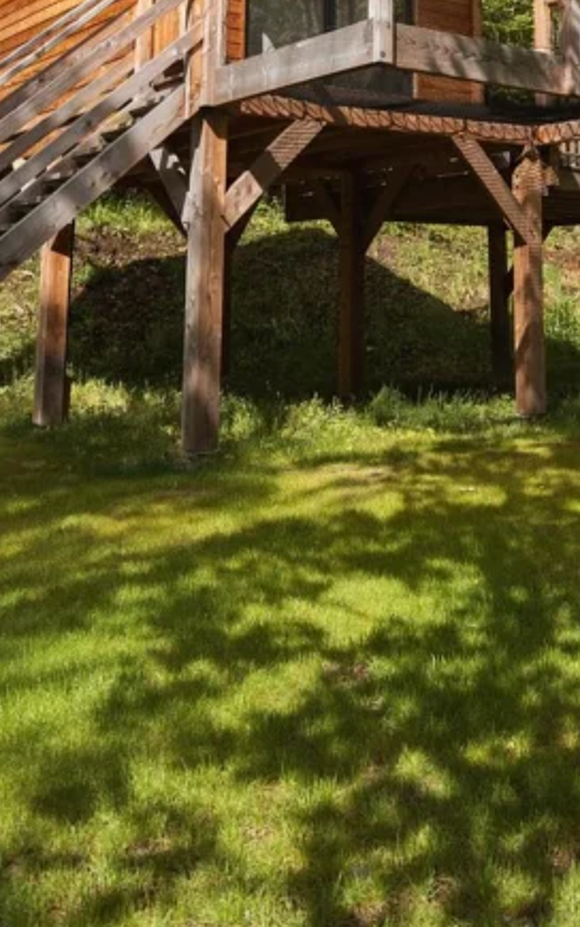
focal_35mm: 47
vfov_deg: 39.4
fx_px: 1188
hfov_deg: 26.9
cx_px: 457
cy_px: 83
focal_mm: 25.1
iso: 320
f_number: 4
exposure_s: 1/2000
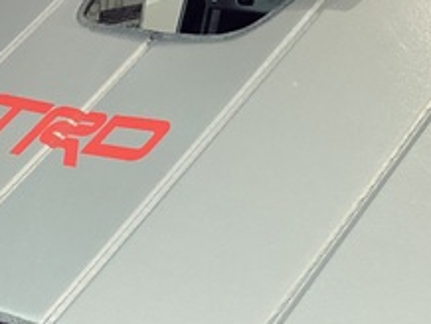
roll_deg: +1.9
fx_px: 1134
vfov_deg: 16.1
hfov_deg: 21.5
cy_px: 263
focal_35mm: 91
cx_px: 265
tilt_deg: -20.6
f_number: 2.4
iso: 160
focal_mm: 3.3
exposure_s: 1/60
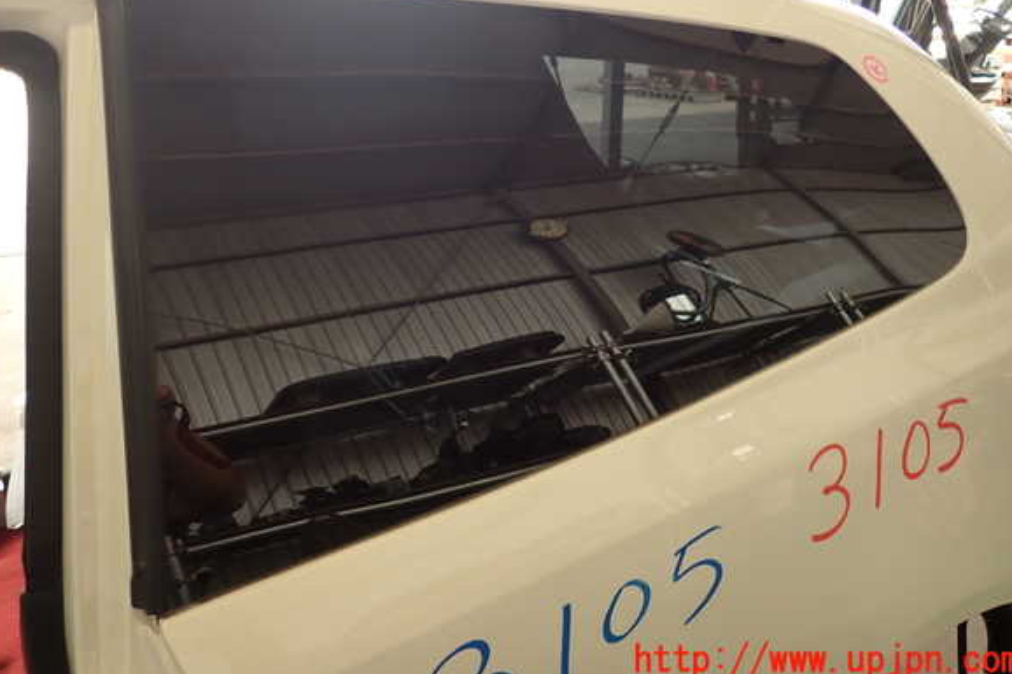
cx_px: 504
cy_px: 289
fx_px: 759
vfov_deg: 47.8
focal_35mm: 27
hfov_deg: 67.4
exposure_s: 1/80
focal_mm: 4.5
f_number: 2
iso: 100
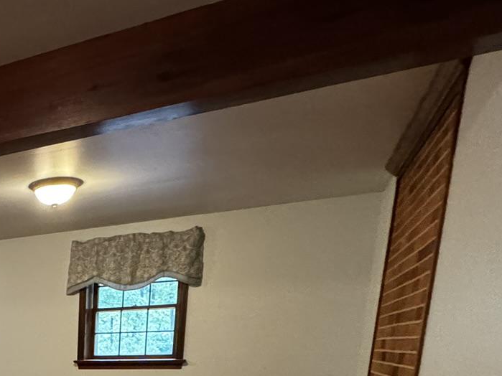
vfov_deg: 28.6
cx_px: -80
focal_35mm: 41
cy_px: 493
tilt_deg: -12.8
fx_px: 594
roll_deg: +1.5
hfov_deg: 36.7
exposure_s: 1/60
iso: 800
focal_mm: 2.22
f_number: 2.2
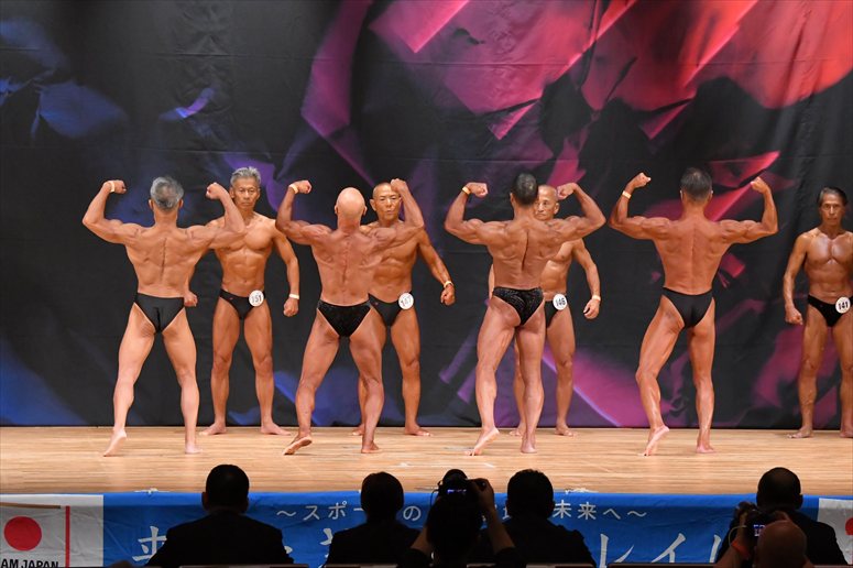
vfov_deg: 8.2
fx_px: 3979
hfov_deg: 12.2
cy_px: 284
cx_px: 426
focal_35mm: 168
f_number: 5.6
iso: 6400
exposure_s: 1/400
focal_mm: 112
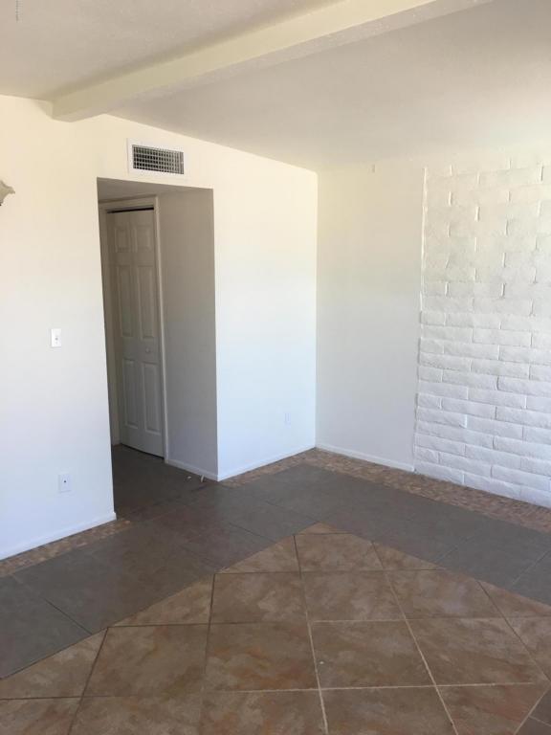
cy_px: 368
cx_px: 276
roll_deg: -0.1
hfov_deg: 48.2
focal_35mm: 29
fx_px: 615
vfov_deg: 61.7
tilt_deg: -8.6
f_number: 2.2
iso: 25
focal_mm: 4.15
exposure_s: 1/40
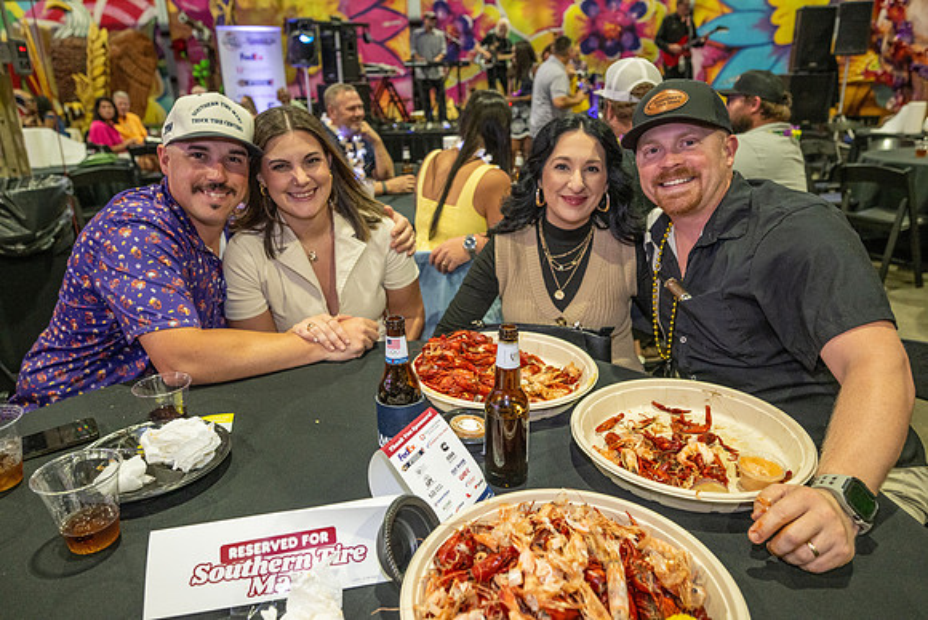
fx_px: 606
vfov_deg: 54.1
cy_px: 310
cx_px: 464
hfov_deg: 74.9
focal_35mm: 24
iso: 1800
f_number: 4
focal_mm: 23.5
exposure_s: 1/100
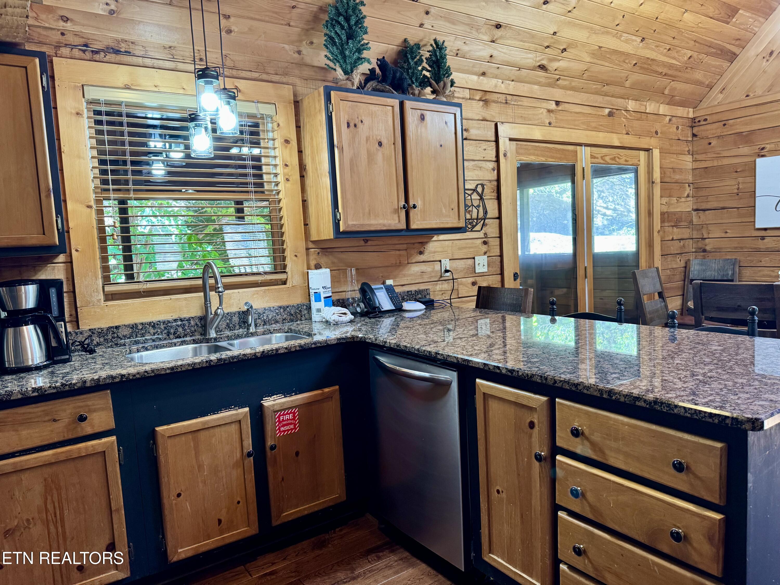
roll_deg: +3.4
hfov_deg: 71.6
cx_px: 390
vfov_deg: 56.8
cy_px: 292
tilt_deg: -5.7
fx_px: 541
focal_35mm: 24
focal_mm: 6.76
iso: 250
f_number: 1.78
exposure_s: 1/60
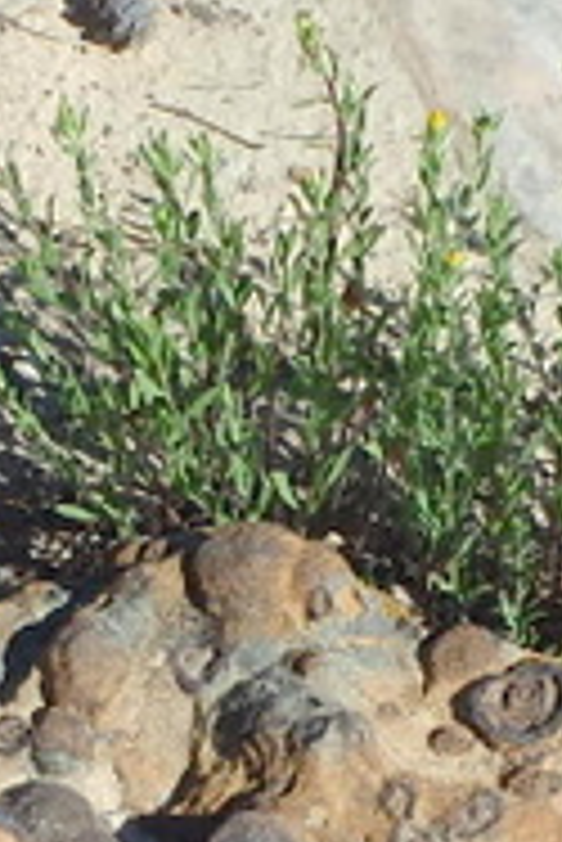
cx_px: 157
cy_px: 835
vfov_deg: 24.8
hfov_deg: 17.4
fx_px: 1823
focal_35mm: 78
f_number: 11
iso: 125
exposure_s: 1/200
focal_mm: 5
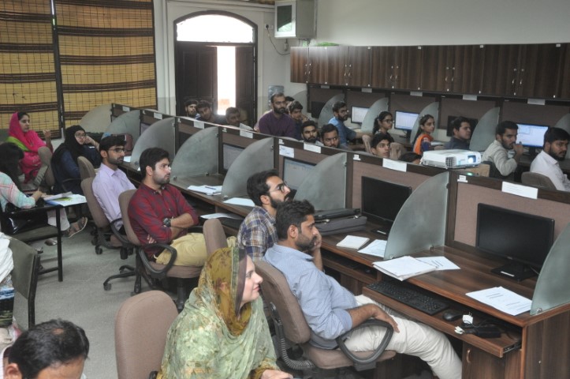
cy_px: 190
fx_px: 617
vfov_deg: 34.1
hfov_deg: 49.6
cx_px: 285
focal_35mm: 39
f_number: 6.3
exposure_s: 1/60
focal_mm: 26
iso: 1250
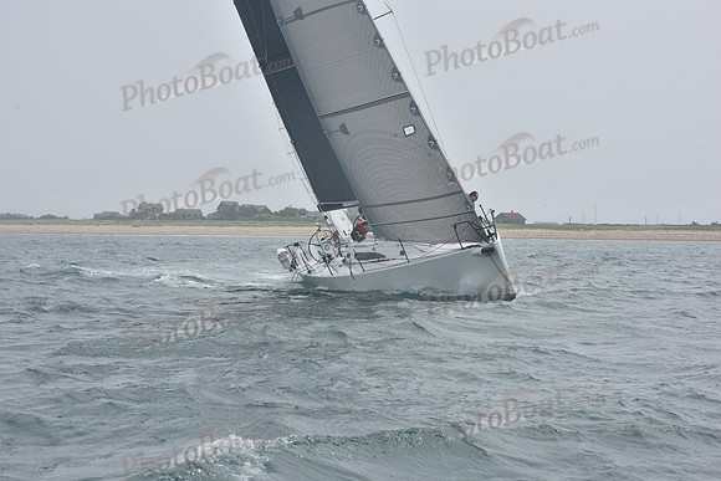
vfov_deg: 14.0
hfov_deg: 20.8
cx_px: 360
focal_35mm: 98
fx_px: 1963
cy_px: 240
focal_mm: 98
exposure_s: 1/800
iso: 250
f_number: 11
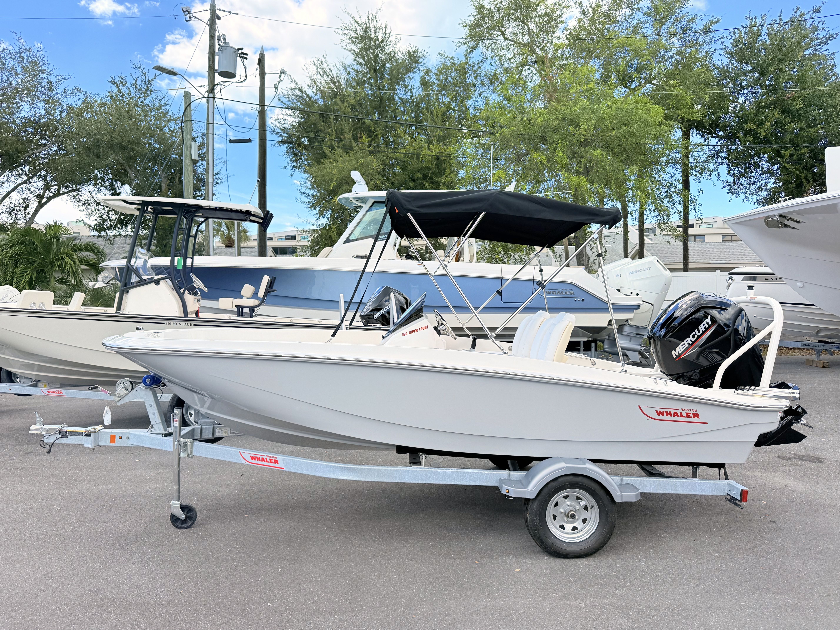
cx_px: 420
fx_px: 582
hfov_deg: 71.6
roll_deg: +0.8
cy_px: 315
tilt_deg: -1.0
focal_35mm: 24
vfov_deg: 56.8
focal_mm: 6.76
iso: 100
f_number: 1.78
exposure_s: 1/3279
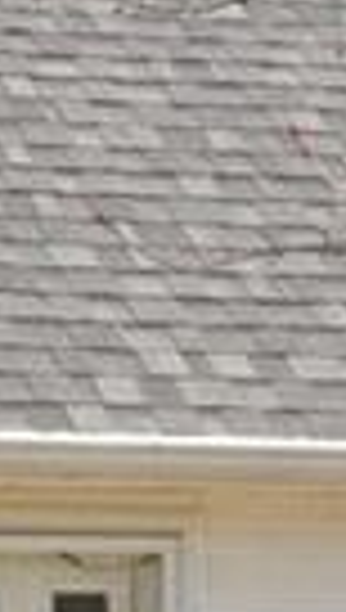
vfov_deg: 9.0
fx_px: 3830
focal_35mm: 236
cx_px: -256
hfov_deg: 5.1
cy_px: 716
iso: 500
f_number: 8
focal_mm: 20
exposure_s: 1/400
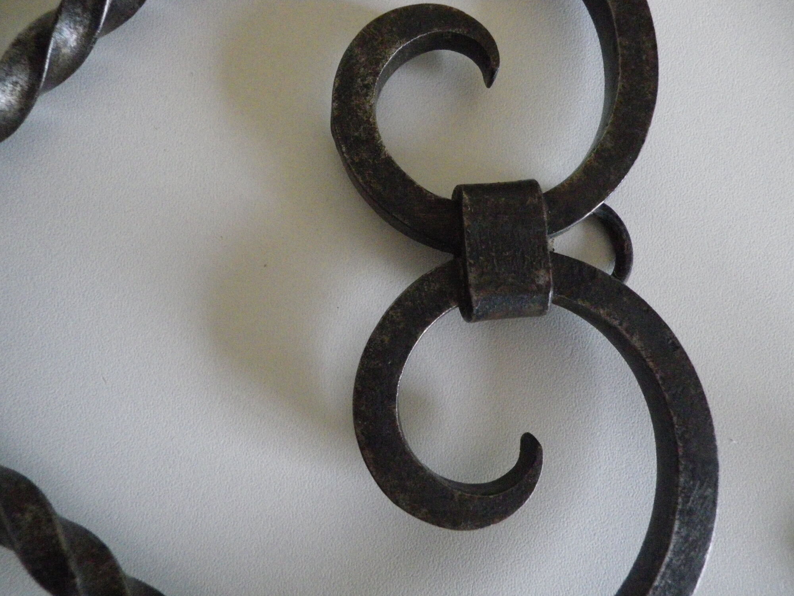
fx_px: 642
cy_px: 298
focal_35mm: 28
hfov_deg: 63.4
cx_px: 397
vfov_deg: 49.7
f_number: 2.6
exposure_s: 1/40
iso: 800
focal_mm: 4.9
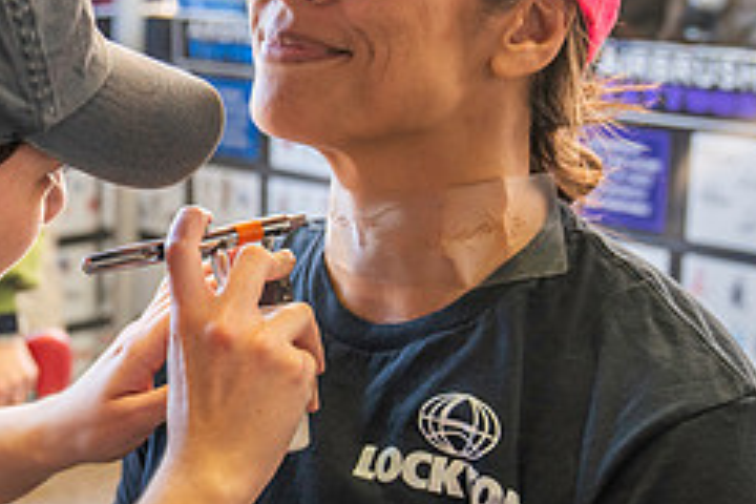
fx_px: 1722
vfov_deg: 16.7
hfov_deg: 24.1
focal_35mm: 82
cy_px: 263
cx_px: 79
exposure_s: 1/200
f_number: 3.5
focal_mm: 34
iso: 800
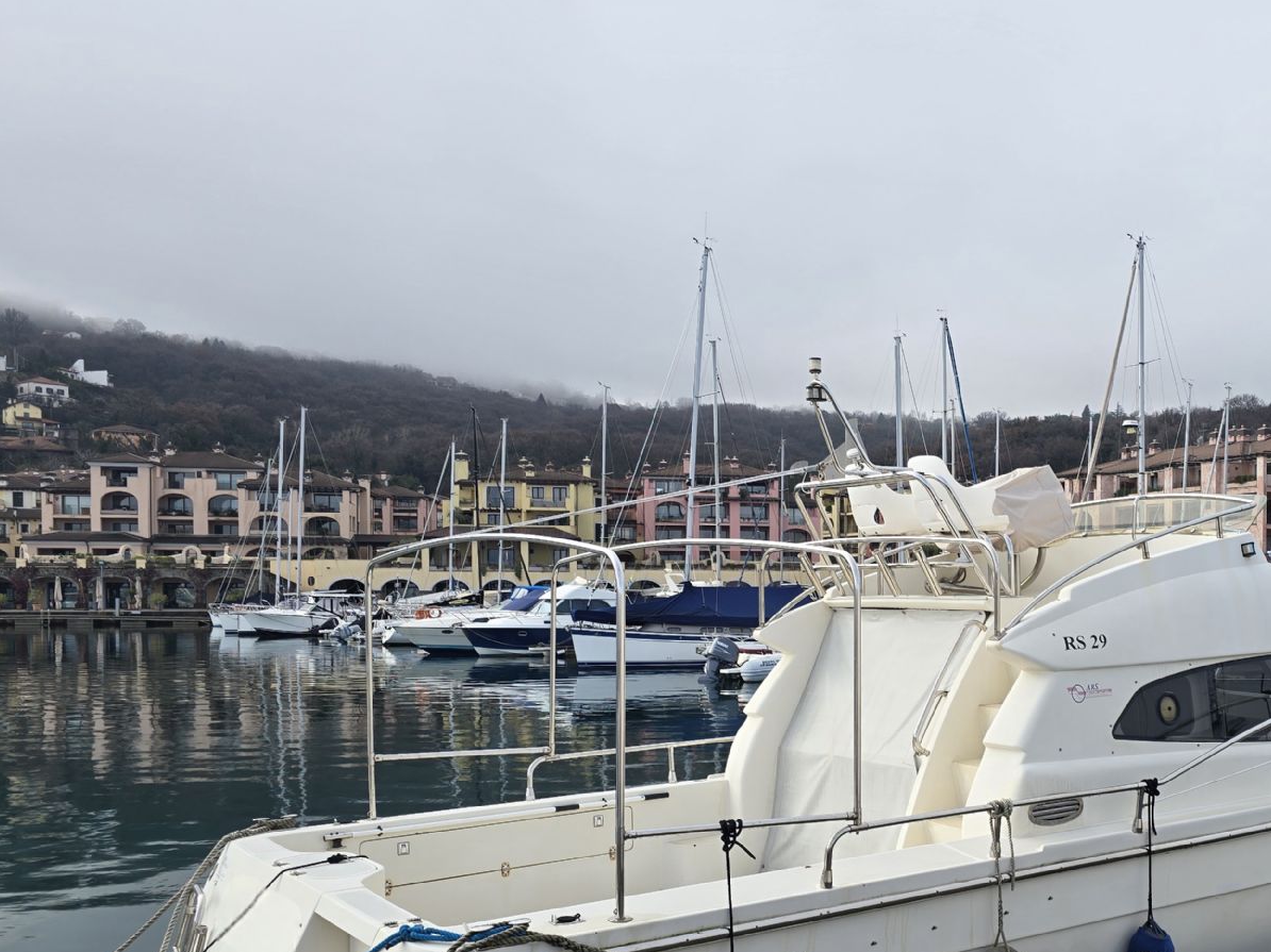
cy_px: 628
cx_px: 935
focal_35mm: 37
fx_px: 1358
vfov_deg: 38.3
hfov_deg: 48.4
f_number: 1.7
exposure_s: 1/400
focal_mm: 6.3
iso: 12
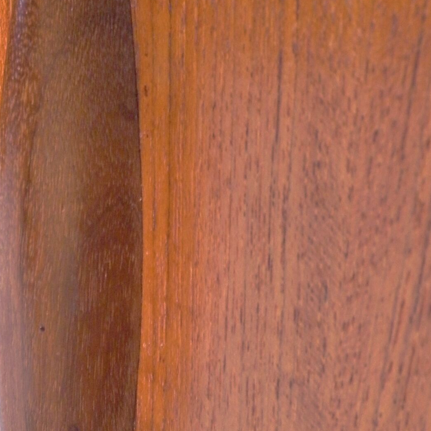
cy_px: 224
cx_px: 86
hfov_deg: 20.9
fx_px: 1155
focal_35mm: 82
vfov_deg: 21.1
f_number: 3.7
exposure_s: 1/8
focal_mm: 6.8
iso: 320
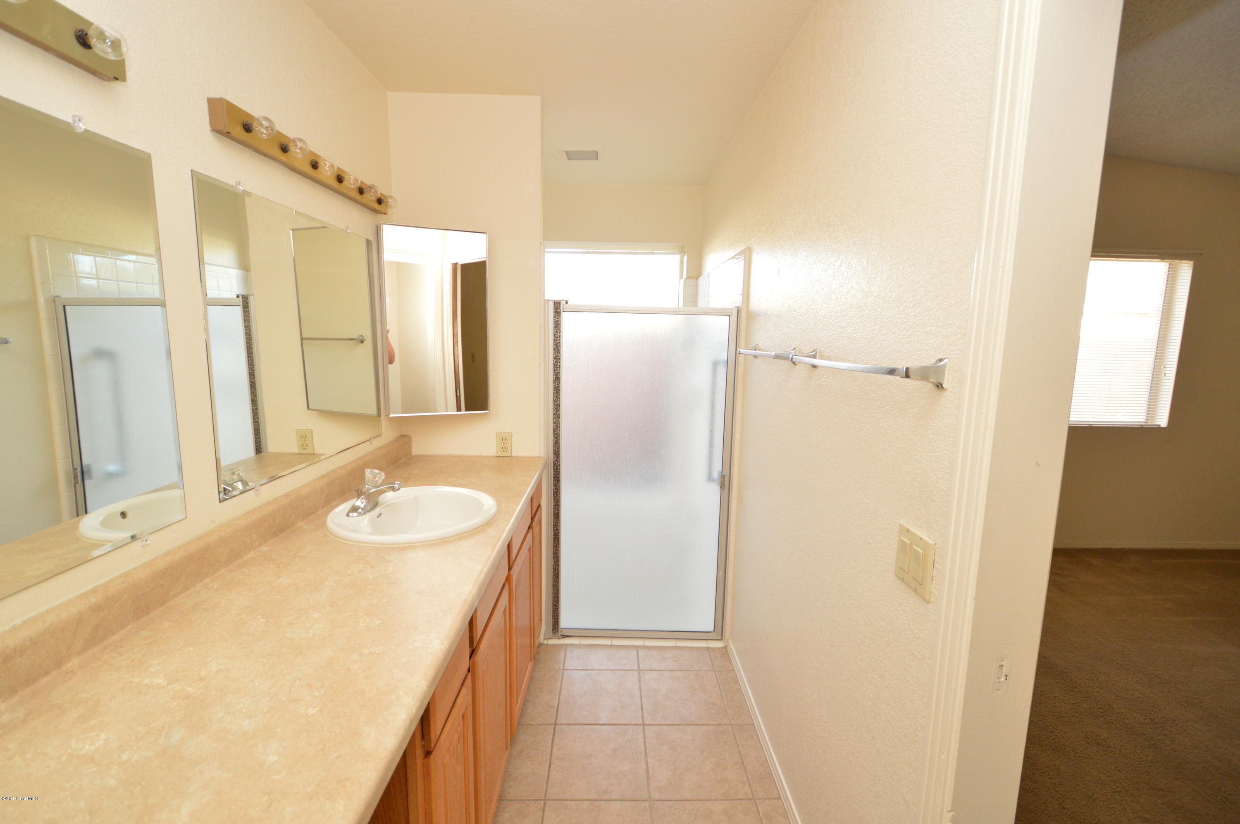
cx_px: 620
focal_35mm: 15
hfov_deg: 100.4
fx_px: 516
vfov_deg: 77.2
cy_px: 412
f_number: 3.5
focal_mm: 10
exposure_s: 1/60
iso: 500
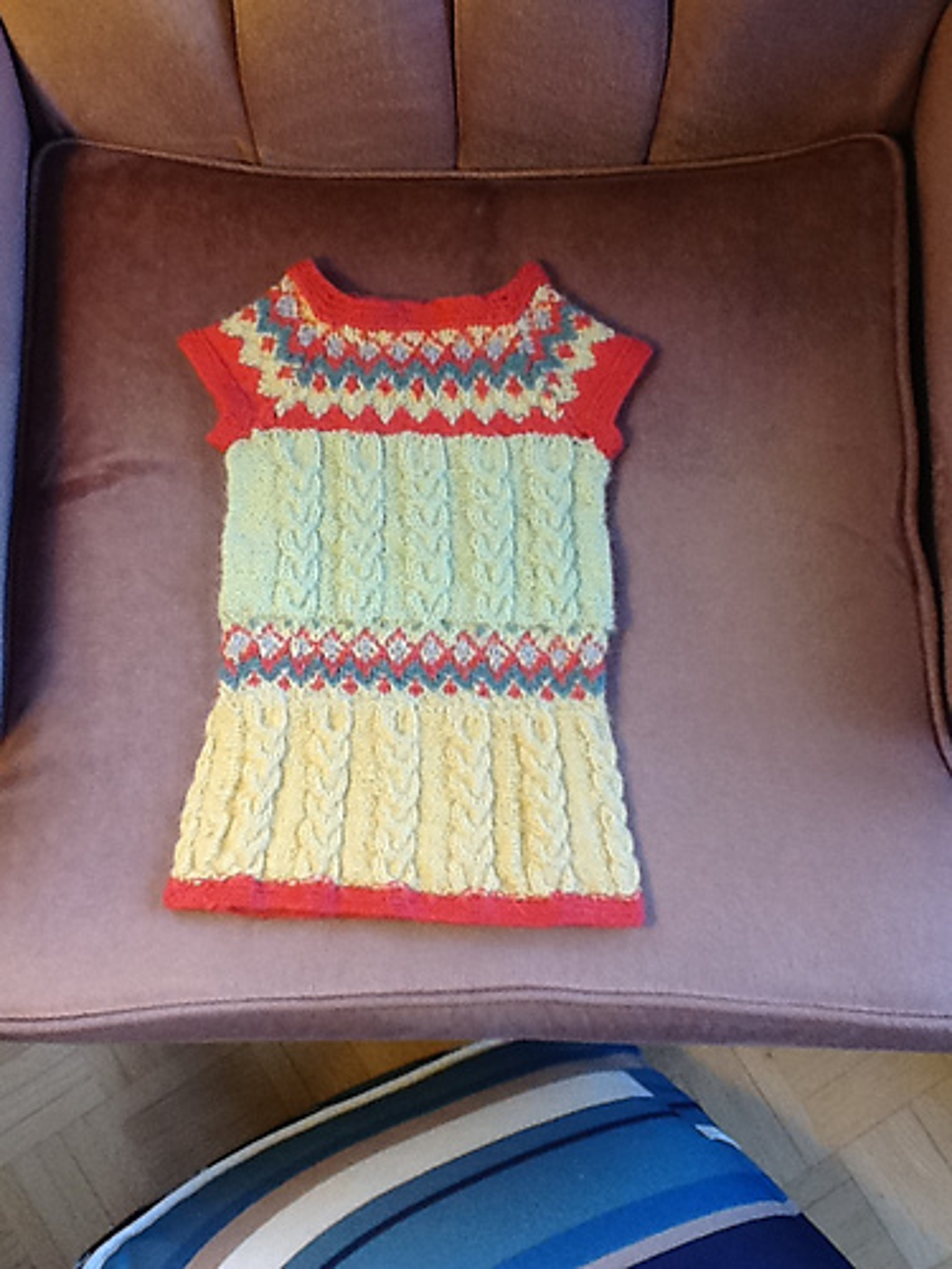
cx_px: 476
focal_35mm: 44
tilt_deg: -84.2
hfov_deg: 32.9
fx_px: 1613
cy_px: 634
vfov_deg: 42.9
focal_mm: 2.03
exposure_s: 1/30
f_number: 2.4
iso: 80
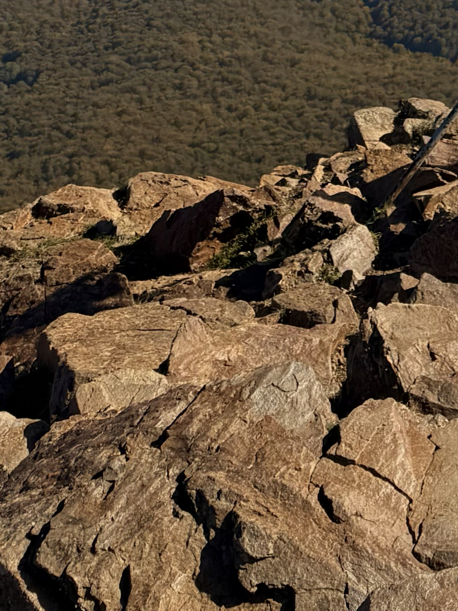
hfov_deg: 15.0
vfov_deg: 17.3
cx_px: 730
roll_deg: +1.7
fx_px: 1588
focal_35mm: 90
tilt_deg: -3.5
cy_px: -526
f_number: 1.78
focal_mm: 6.76
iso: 80
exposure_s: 1/6173
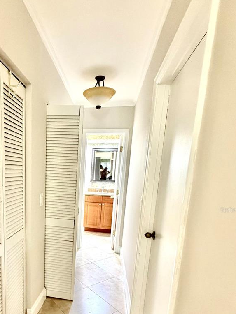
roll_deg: -2.5
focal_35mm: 22
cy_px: 210
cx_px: 64
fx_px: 200
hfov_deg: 58.5
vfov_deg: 74.0
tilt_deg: -9.8
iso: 500
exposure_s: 1/60
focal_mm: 2.22
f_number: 2.2
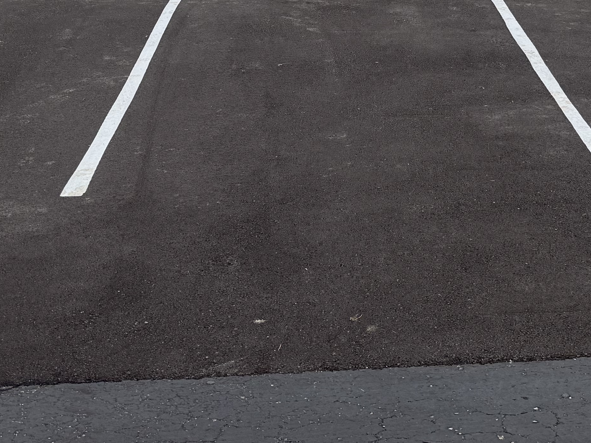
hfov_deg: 26.3
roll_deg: -0.9
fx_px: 1263
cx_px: 313
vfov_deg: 18.3
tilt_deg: +3.3
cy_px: -166
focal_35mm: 74
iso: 80
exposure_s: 1/4405
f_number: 1.78
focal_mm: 6.76
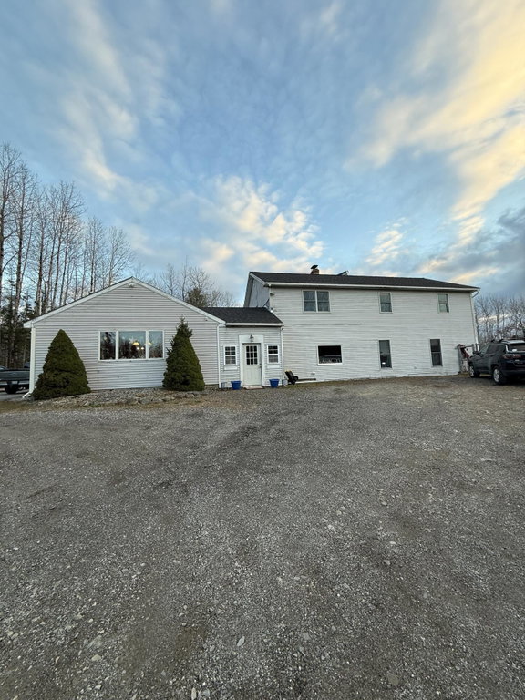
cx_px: 262
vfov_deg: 102.1
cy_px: 350
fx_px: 283
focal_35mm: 14
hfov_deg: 85.7
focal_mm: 2.22
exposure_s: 1/116
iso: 50
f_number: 2.2
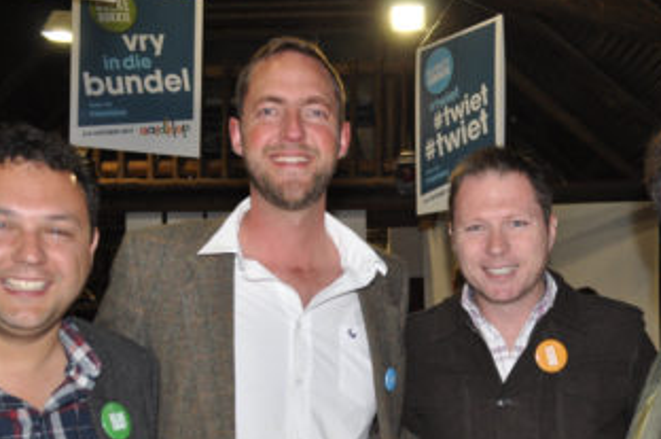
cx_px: 358
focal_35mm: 45
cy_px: 321
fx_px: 825
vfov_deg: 29.4
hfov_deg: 43.6
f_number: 3.5
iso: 800
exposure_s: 1/60
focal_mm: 18
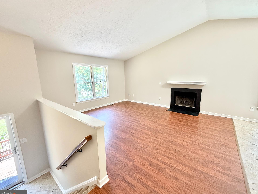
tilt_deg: -10.1
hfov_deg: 98.1
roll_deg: -0.3
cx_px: 132
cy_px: 97
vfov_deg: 81.8
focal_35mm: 15
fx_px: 112
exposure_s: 1/120
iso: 160
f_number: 2.2
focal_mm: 2.22
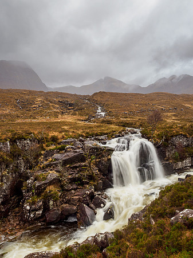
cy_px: 129
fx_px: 179
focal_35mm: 24
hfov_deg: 56.8
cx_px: 96
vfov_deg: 71.6
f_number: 7.1
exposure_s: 1/5
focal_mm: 12
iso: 200
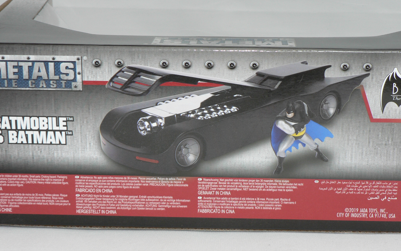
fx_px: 929
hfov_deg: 24.4
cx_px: 216
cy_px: 111
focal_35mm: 85
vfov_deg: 15.4
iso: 80
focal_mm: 10.7
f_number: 3.2
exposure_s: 1/60
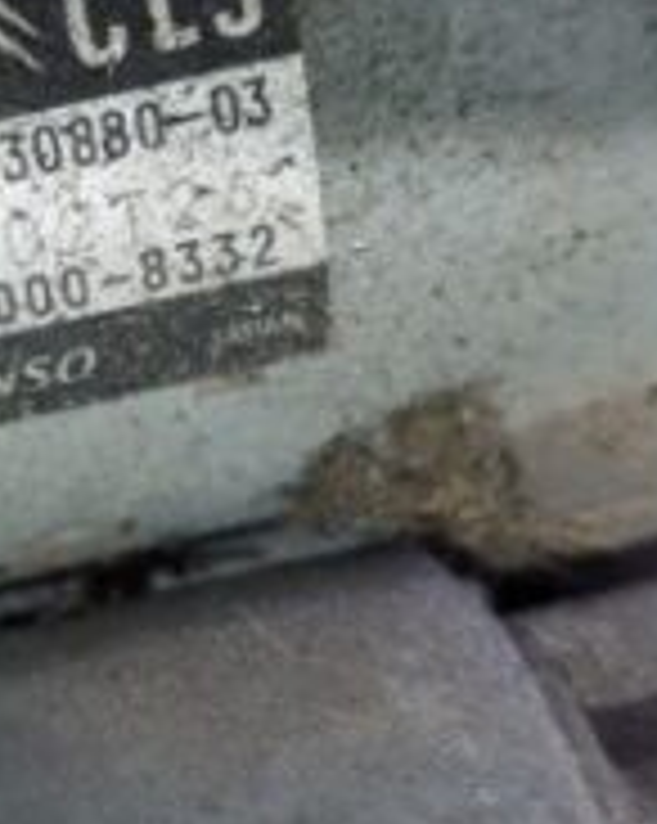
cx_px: 50
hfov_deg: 18.8
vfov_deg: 23.9
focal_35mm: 80
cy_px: 378
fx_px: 1948
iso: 125
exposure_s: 1/50
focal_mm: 5.23
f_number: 1.8
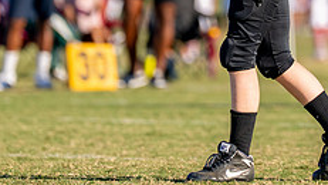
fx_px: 7367
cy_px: -94
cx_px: 248
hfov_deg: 2.6
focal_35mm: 847
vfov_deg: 1.4
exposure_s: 1/3200
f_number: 2.8
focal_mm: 200
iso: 160
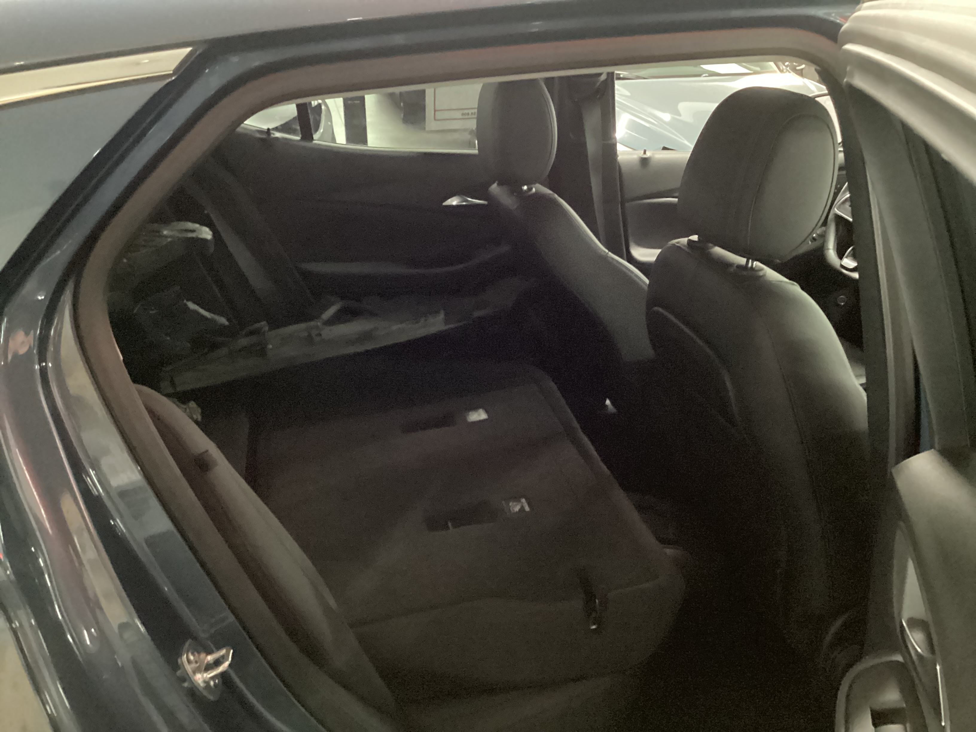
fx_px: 874
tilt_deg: -28.0
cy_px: 366
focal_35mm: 31
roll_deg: -0.4
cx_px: 488
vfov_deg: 45.4
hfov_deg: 58.4
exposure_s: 1/15
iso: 800
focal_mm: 3.3
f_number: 2.4
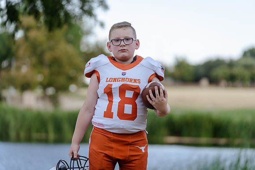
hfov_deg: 15.2
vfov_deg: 10.2
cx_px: 128
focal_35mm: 135
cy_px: 85
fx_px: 956
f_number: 3.2
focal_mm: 135
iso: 125
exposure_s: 1/320
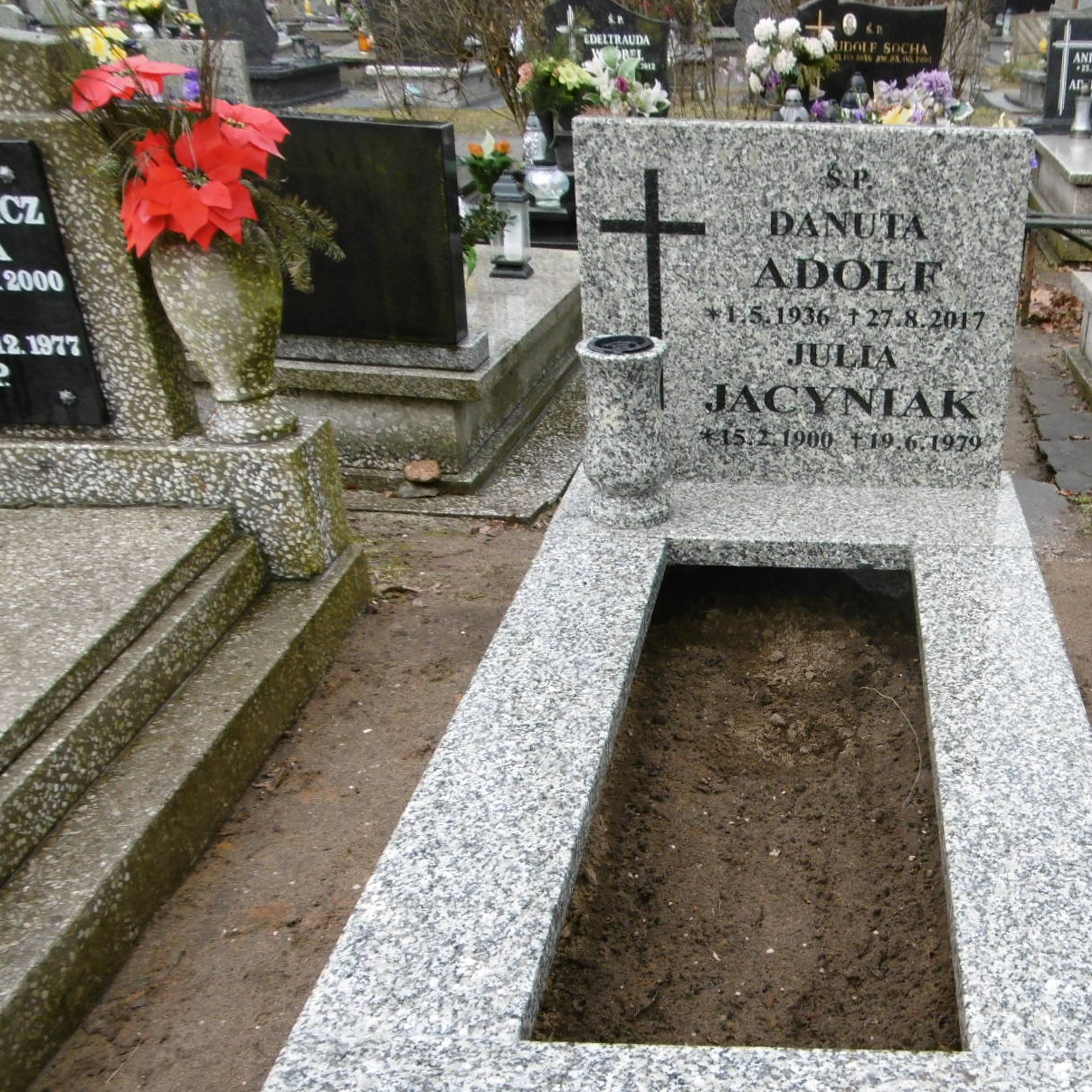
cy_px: 690
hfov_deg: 44.5
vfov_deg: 45.6
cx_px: 816
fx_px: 1285
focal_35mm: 36
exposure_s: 1/160
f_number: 3.1
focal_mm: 4.3
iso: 100
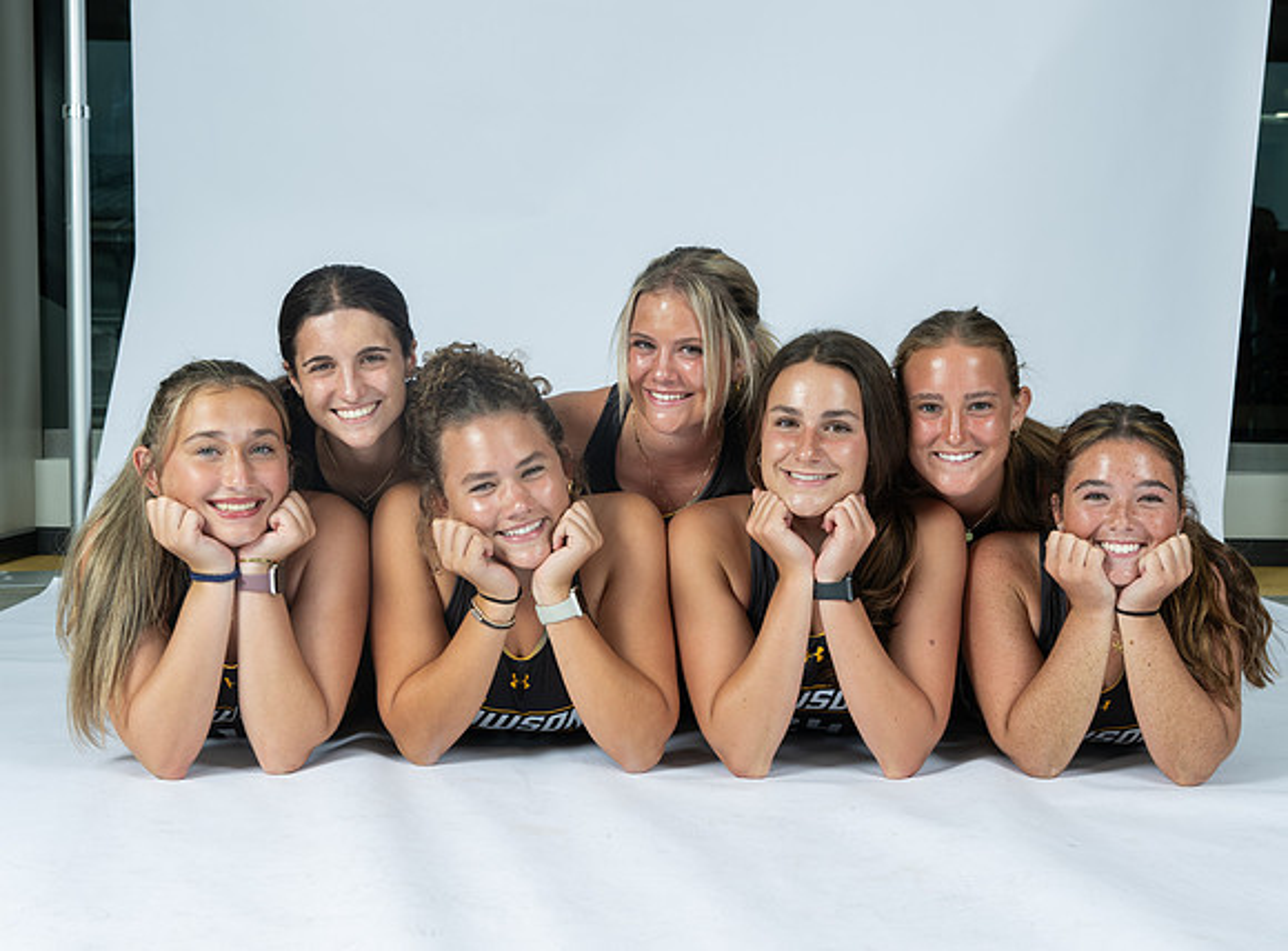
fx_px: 2000
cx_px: 744
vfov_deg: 26.7
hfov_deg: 35.6
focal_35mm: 54
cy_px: 549
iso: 160
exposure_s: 1/160
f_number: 8
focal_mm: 40
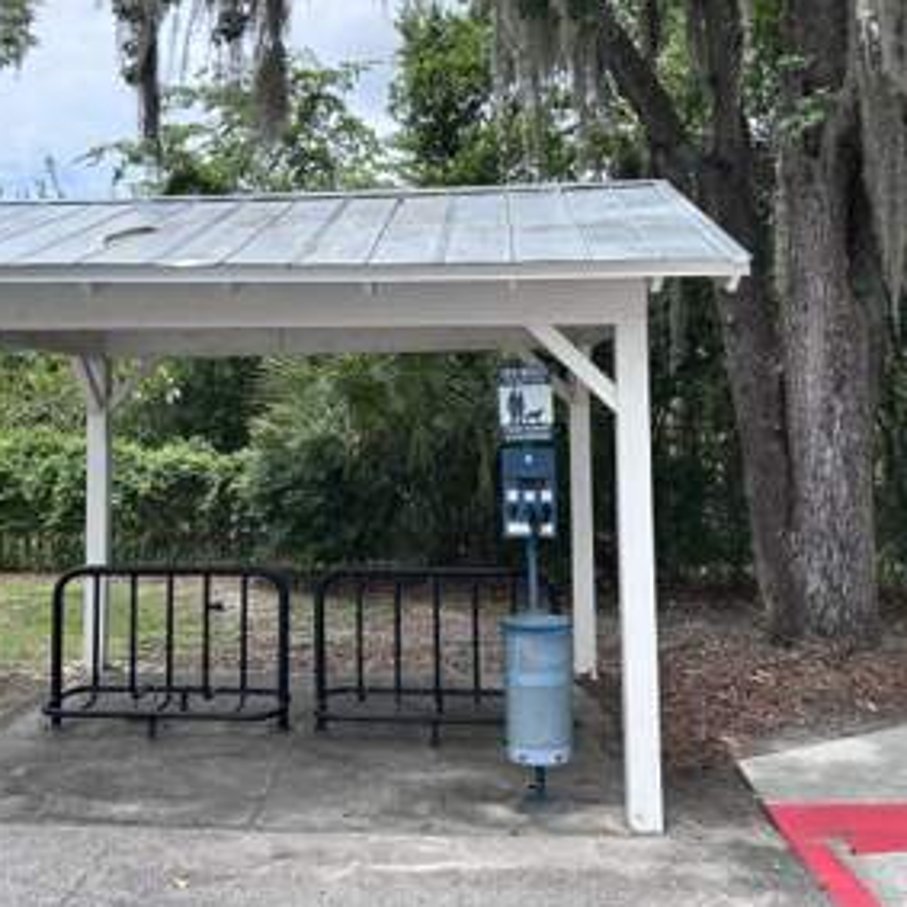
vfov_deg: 42.5
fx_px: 1156
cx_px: 394
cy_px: 338
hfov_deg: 42.7
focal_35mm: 39
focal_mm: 5.7
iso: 50
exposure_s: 1/1698
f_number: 1.5
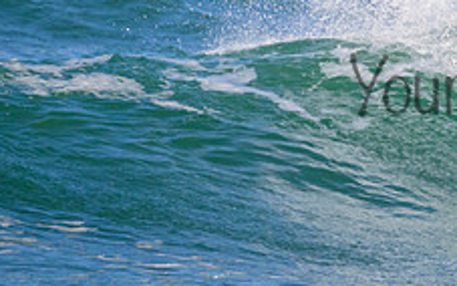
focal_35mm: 2087
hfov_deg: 1.0
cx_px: 558
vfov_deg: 0.6
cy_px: 67
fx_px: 25999
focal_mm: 800
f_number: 11
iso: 1600
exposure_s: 1/2000
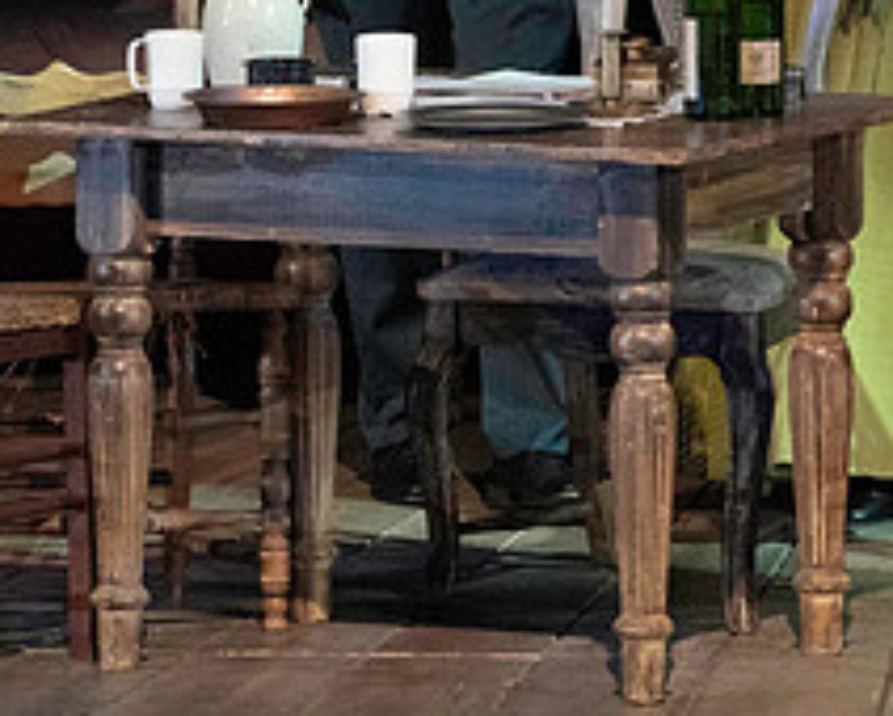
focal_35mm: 1027
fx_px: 27168
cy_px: -69
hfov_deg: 1.9
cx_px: 573
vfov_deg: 1.5
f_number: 13
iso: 16000
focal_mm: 400
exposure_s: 1/320
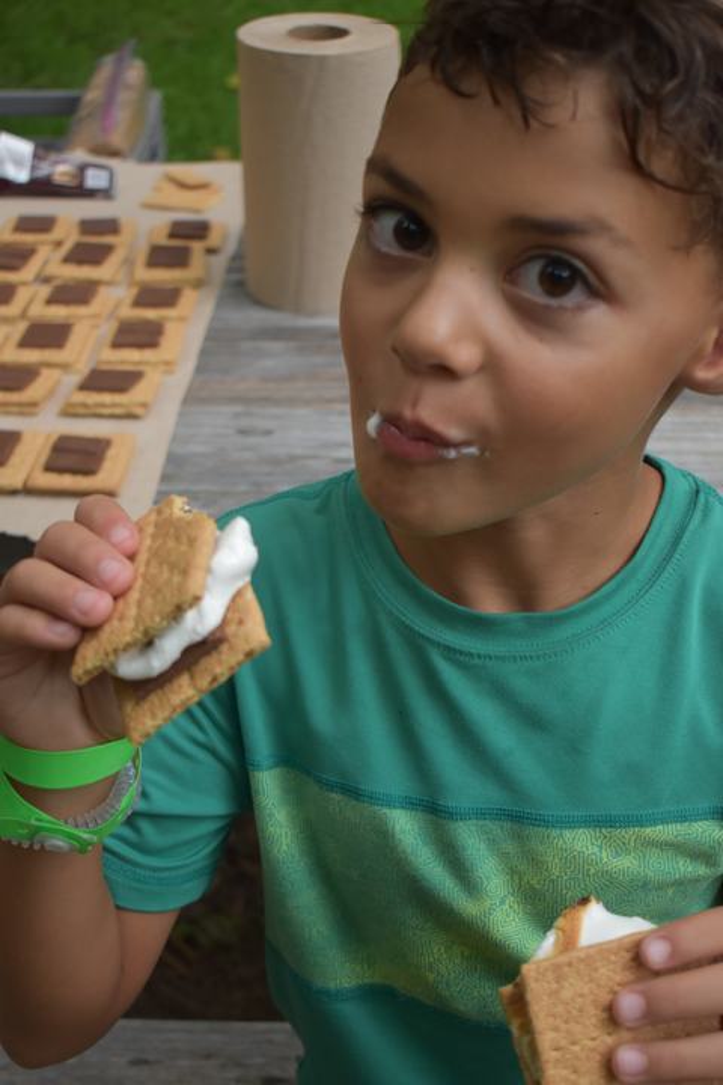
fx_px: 1446
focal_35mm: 48
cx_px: 362
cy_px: 542
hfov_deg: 28.1
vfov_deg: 41.1
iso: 800
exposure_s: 1/125
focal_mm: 32
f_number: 4.5
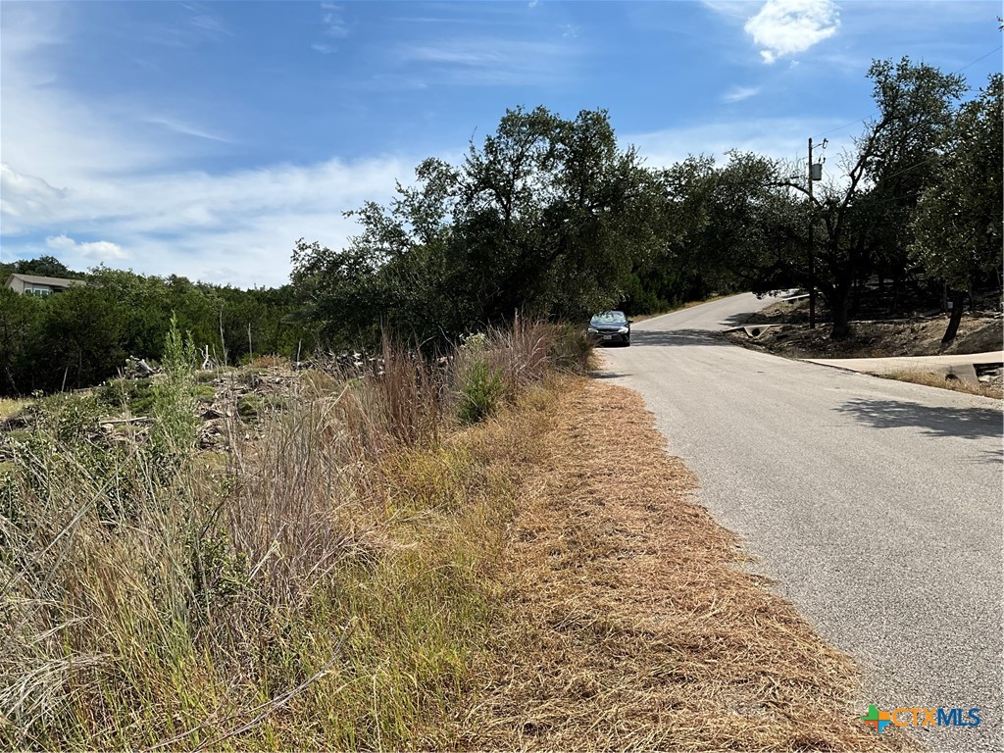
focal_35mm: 29
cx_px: 502
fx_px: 841
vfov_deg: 48.2
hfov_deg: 61.7
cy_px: 376
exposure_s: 1/2227
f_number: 1.8
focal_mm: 3
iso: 25
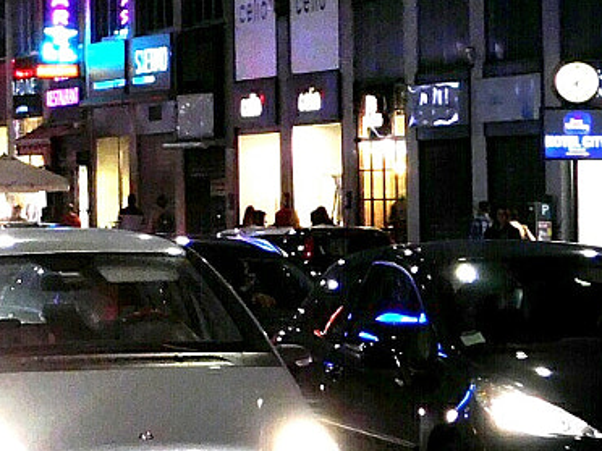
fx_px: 4417
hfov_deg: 7.5
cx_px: -568
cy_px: -2
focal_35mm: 254
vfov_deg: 5.8
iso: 400
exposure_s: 1/30
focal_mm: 10.4
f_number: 4
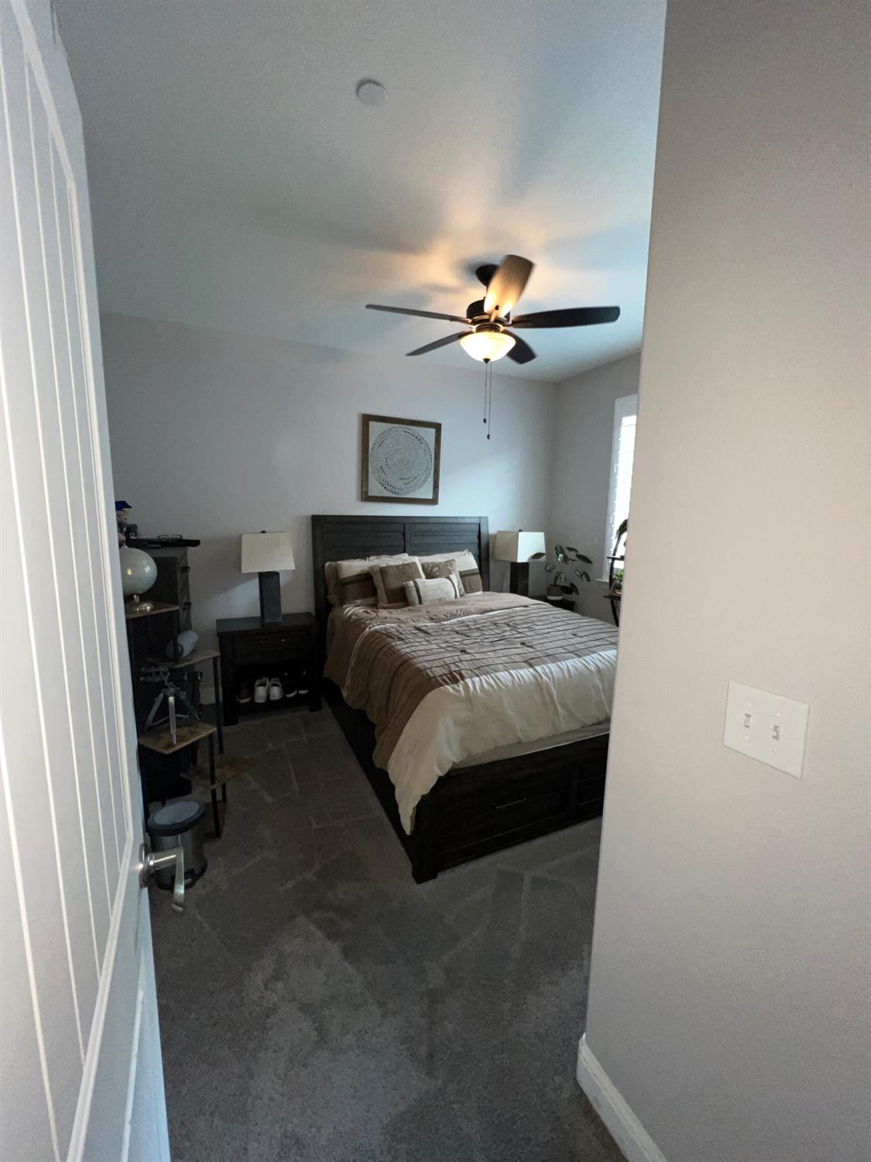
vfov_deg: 106.2
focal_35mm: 13
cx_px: 436
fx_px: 436
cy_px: 581
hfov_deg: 89.9
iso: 200
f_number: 1.8
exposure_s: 1/120
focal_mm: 1.57
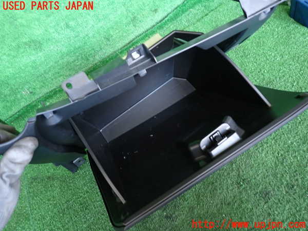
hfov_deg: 69.4
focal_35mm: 25
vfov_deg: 54.9
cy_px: 116
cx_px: 154
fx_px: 222
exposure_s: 1/30
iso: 320
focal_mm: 4.5
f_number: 2
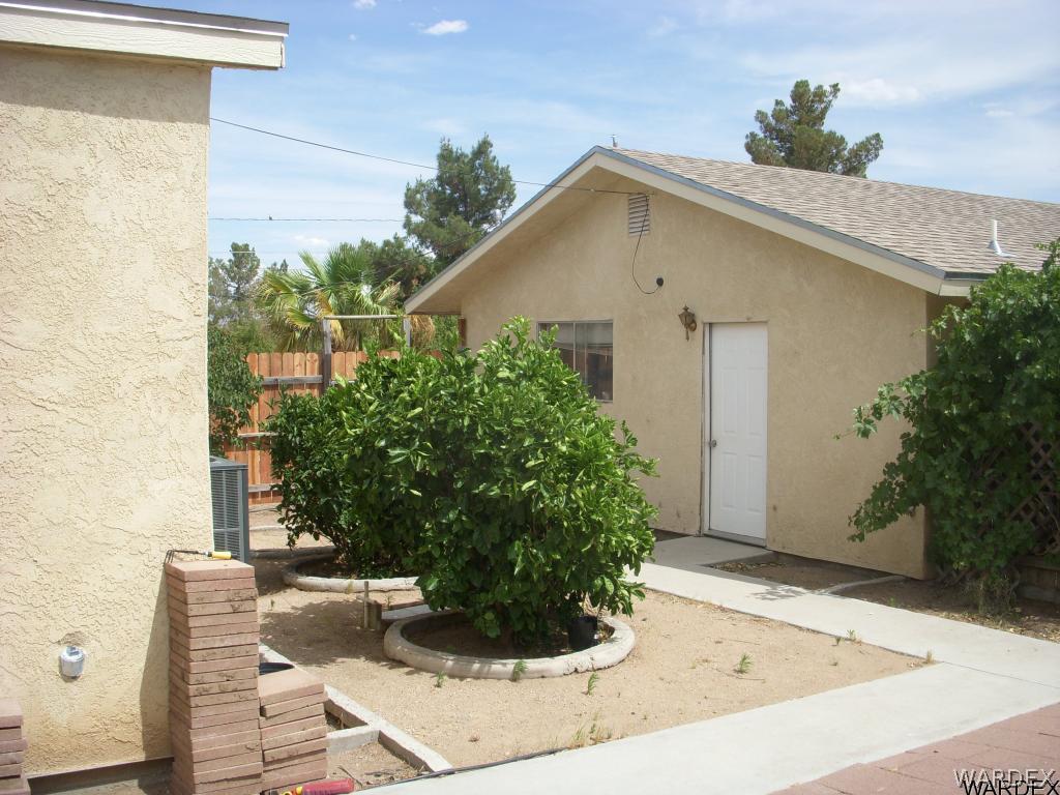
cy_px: 398
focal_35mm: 38
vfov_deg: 37.7
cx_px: 530
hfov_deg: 49.0
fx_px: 1164
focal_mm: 6.3
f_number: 3.3
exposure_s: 1/800
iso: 100
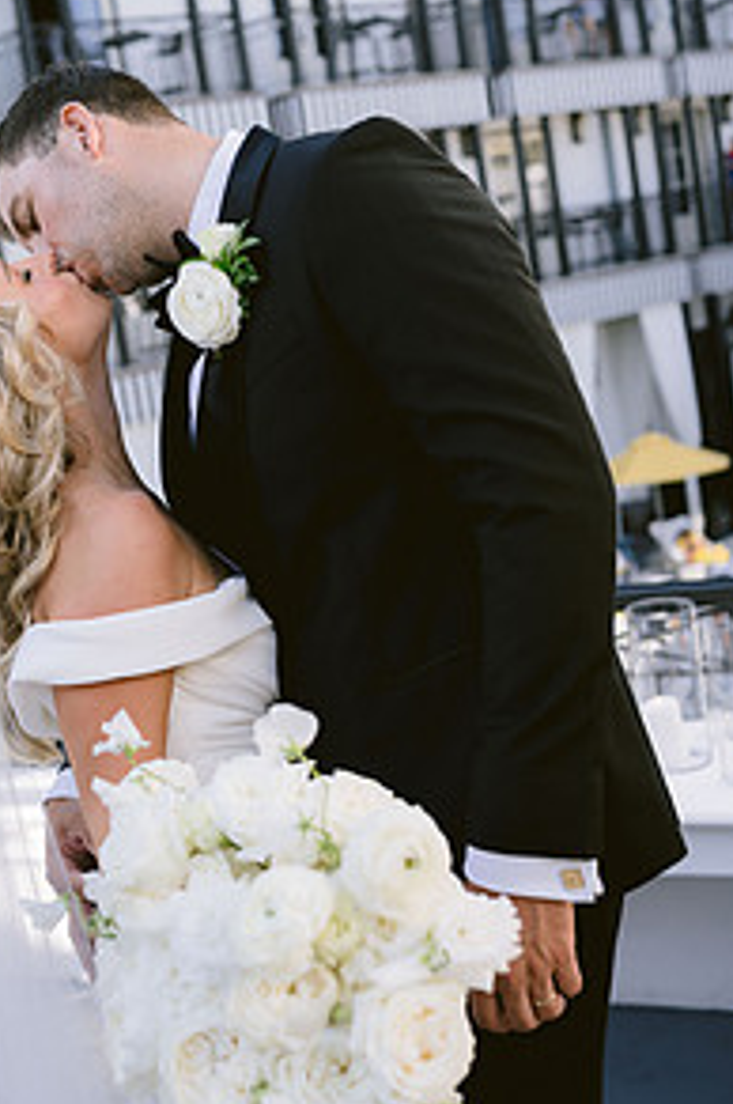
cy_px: 488
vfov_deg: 36.9
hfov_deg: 24.7
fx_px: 1653
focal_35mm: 54
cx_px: 178
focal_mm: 35
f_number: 2.8
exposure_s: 1/1000
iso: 200
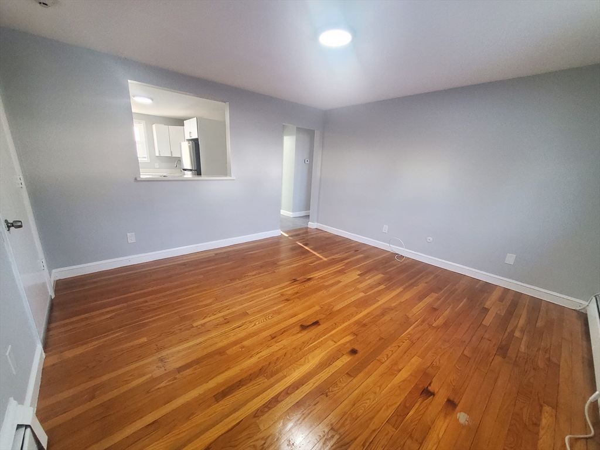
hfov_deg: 106.2
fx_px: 225
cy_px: 225
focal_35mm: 13
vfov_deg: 89.9
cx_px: 300
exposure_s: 1/60
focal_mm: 1.8
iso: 640
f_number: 2.2
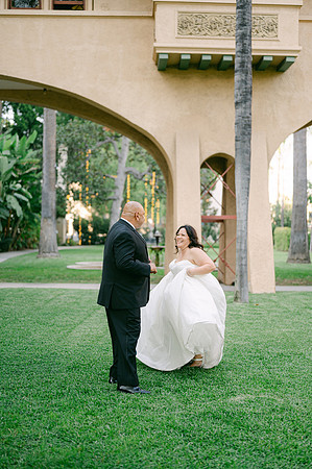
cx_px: 156
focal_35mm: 50
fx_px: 651
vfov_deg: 39.6
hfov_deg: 26.9
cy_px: 234
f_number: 1.8
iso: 320
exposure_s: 1/1250
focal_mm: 50
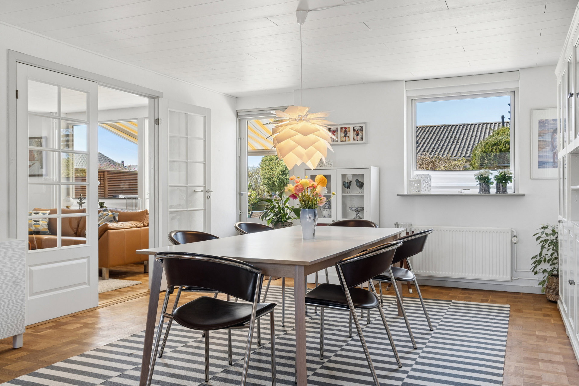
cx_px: 290
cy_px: 193
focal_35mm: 30
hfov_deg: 61.9
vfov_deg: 43.6
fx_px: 482
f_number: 8
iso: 200
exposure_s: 1/30
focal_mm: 20
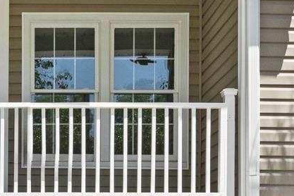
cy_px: 255
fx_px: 808
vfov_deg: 13.3
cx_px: 4
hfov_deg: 20.0
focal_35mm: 99
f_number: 6.3
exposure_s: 1/800
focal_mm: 11
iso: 200
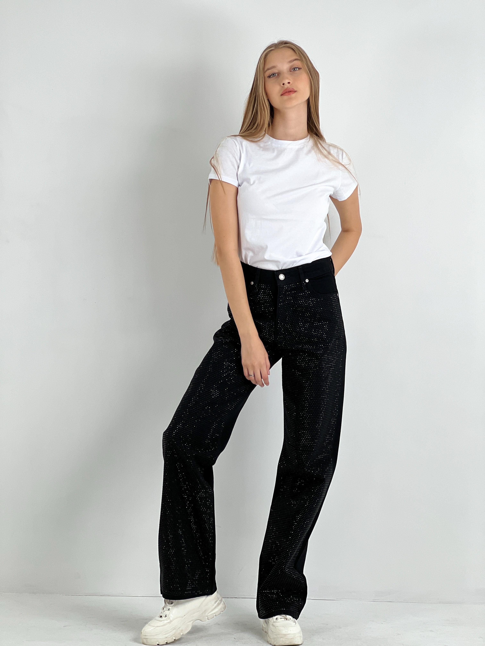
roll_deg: -1.3
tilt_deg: -0.2
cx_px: 242
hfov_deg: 19.1
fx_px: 1438
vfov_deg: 25.3
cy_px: 323
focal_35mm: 77
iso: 50
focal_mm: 9
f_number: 2.8
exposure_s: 1/100
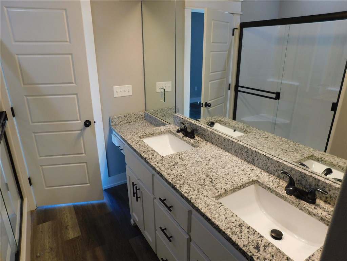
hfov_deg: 73.9
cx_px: 174
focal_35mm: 23
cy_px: 130
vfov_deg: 58.9
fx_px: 231
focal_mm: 4
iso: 125
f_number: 3
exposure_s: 1/50
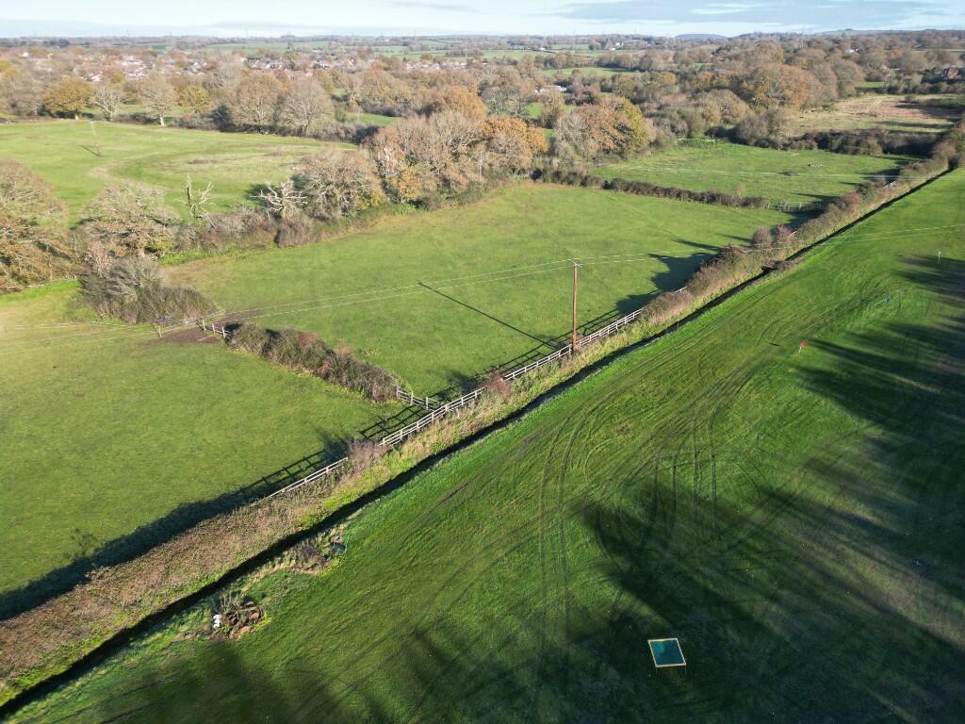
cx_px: 482
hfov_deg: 71.6
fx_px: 669
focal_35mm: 24
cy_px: 362
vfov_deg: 56.8
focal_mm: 6.72
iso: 130
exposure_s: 1/1500
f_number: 1.7
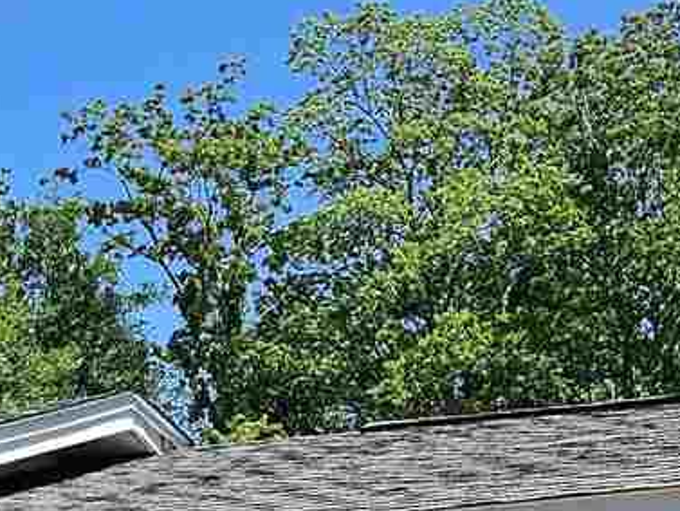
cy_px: 948
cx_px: -433
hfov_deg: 14.4
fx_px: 2456
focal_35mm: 125
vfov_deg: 11.0
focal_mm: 6.3
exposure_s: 1/647
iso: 10
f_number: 1.7
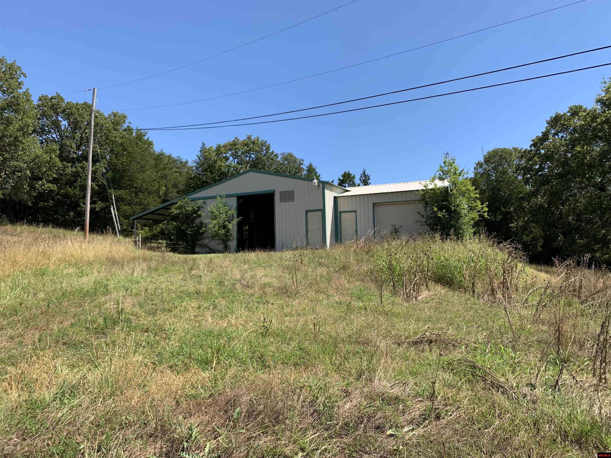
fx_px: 459
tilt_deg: +5.5
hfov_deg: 67.3
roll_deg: +1.0
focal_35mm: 26
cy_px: 229
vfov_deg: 53.1
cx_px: 306
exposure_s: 1/1468
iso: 25
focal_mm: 4.25
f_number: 1.8
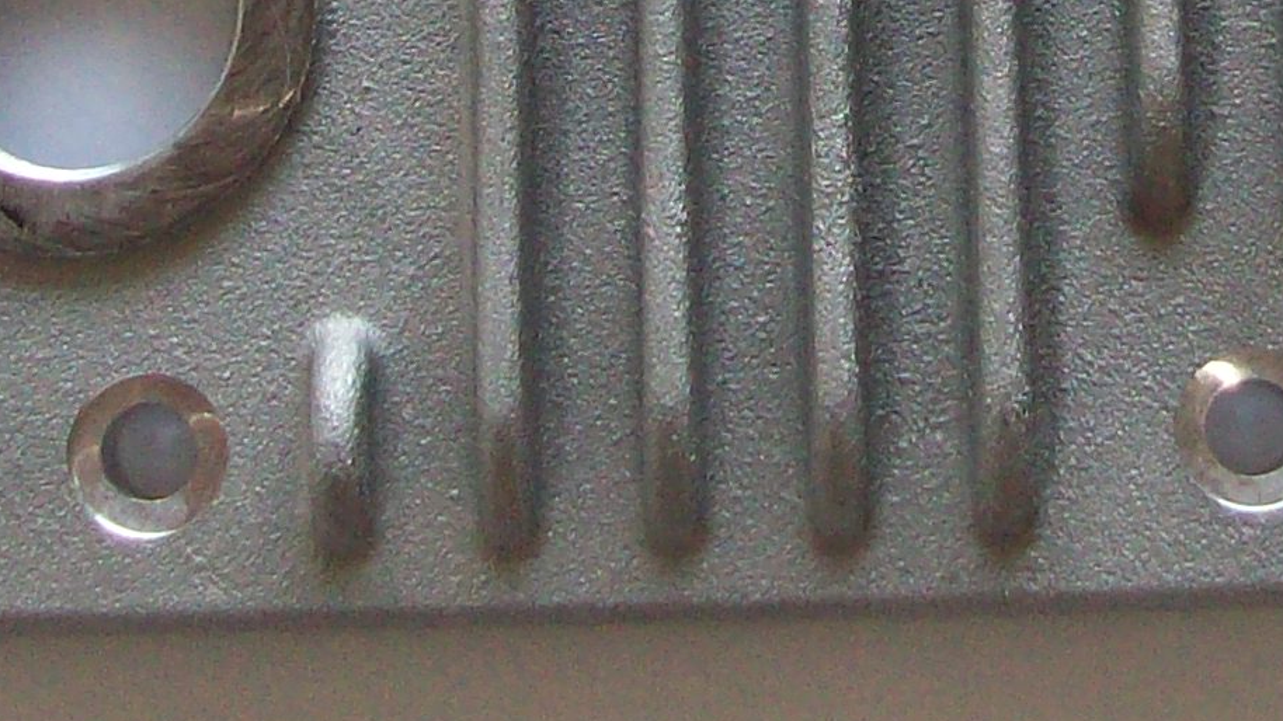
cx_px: 1039
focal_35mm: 133
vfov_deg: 8.5
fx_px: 4524
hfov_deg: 16.0
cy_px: -858
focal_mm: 5.7
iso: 160
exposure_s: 1/79
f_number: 2.8
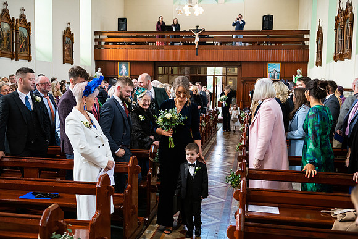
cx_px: 179
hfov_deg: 50.7
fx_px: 378
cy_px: 120
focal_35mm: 38
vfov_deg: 35.1
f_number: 3.5
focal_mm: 38
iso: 800
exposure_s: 1/160
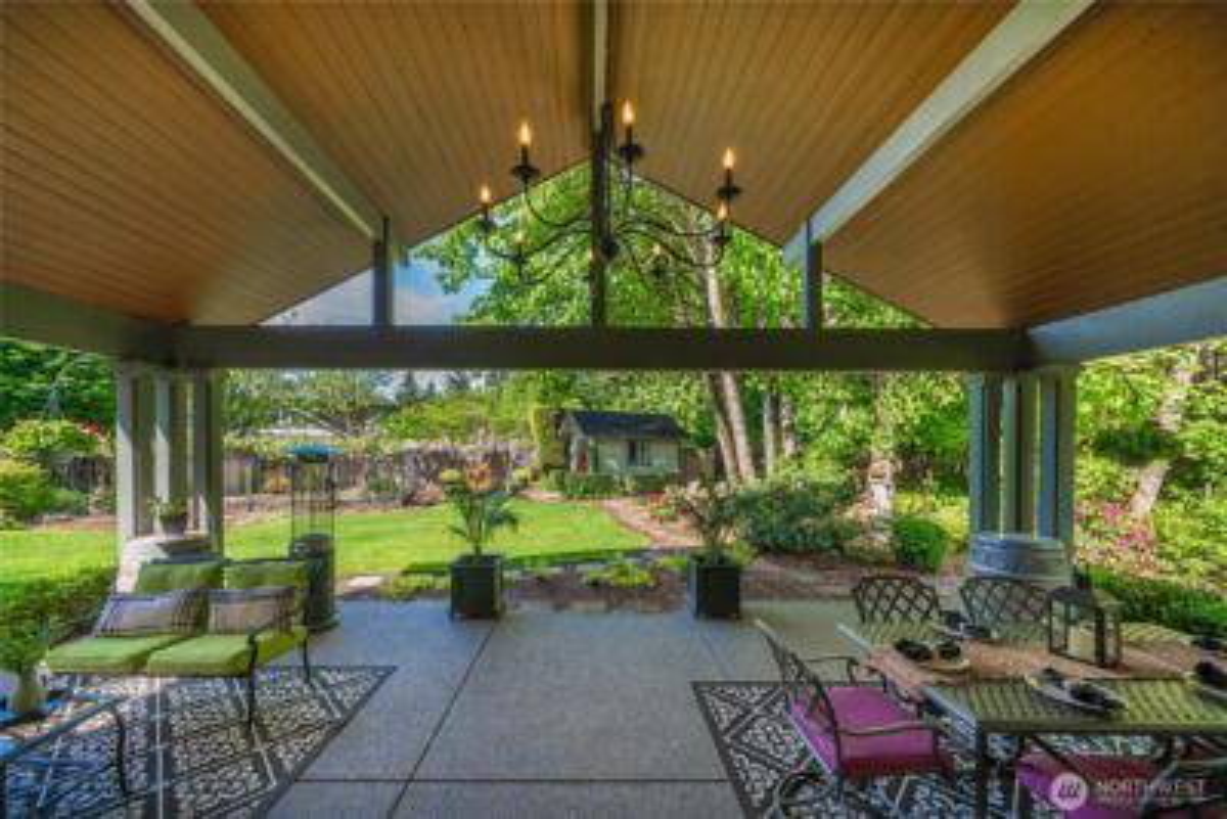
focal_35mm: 12
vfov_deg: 90.1
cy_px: 410
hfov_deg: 112.6
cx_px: 614
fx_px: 409
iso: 100
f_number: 8
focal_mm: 12
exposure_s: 1/30
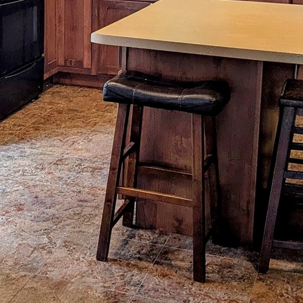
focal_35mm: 73
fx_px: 723
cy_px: 18
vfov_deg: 22.9
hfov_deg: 23.6
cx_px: 118
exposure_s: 1/120
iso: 202
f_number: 1.85
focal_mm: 6.81
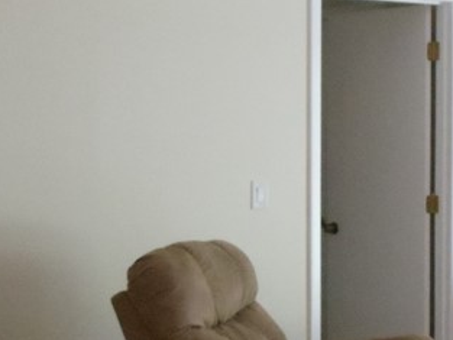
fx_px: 1885
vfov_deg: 10.3
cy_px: 276
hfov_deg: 13.7
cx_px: 285
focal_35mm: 144
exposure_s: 1/30
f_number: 3.5
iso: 800
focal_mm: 6
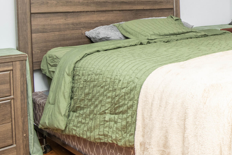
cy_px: 16
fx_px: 264
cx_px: 254
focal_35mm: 41
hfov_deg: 39.1
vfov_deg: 31.2
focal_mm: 16
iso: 500
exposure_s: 1/200
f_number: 9
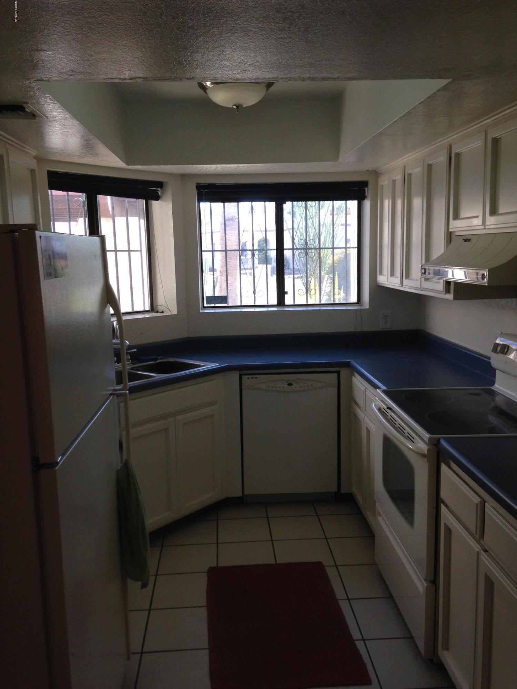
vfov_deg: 55.4
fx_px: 657
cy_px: 344
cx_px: 258
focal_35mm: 33
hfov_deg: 42.9
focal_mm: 4.12
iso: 80
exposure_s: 1/120
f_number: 2.4
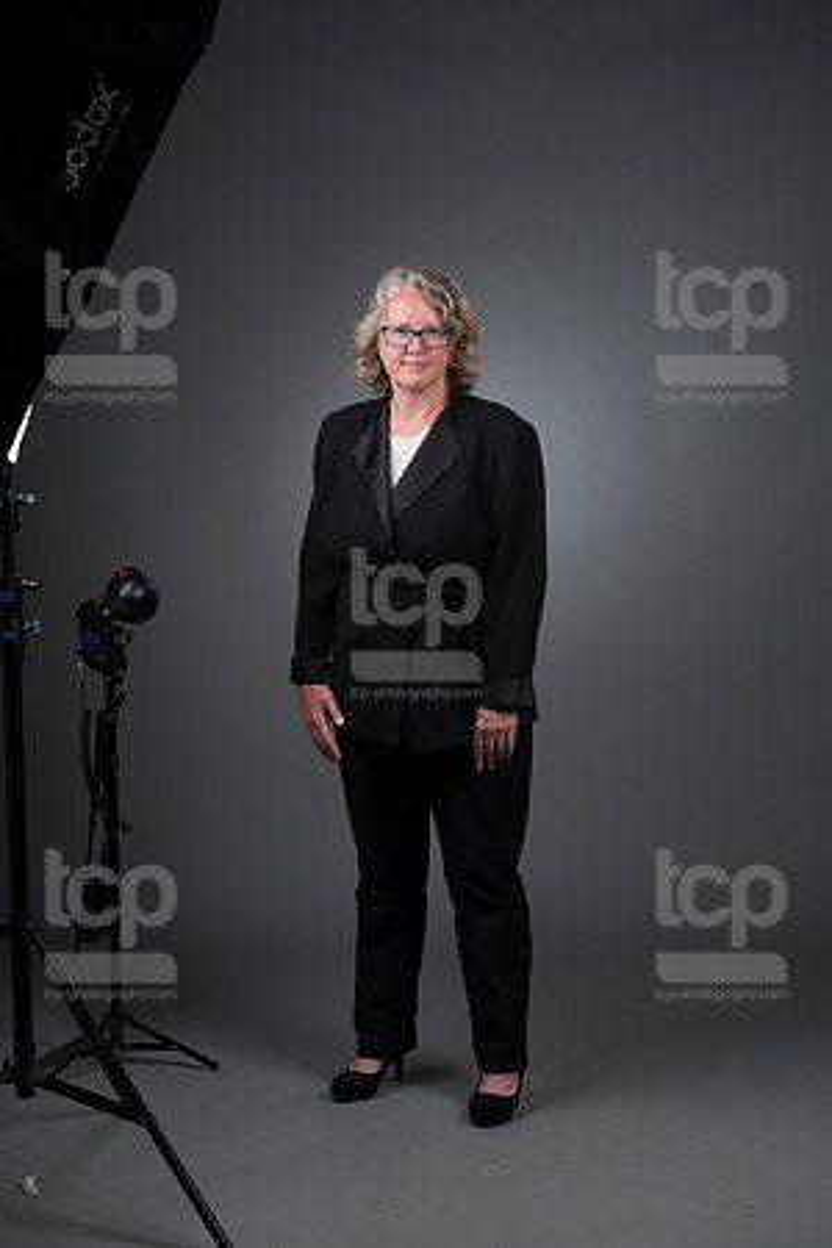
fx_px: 2773
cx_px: 416
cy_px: 624
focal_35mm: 80
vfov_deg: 25.4
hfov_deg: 17.1
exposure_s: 1/250
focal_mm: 80
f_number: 5.6
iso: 160
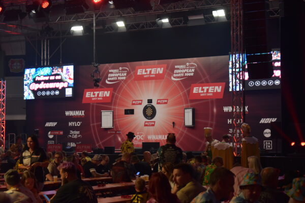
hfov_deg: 24.6
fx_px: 699
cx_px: 152
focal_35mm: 82
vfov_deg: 16.6
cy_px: 102
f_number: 5.6
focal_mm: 55
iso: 800
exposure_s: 1/30
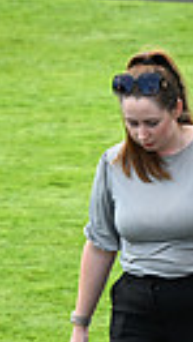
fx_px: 5904
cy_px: 64
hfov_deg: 1.9
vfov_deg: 3.3
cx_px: 602
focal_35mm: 651
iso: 500
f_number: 5
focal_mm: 140
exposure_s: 1/800
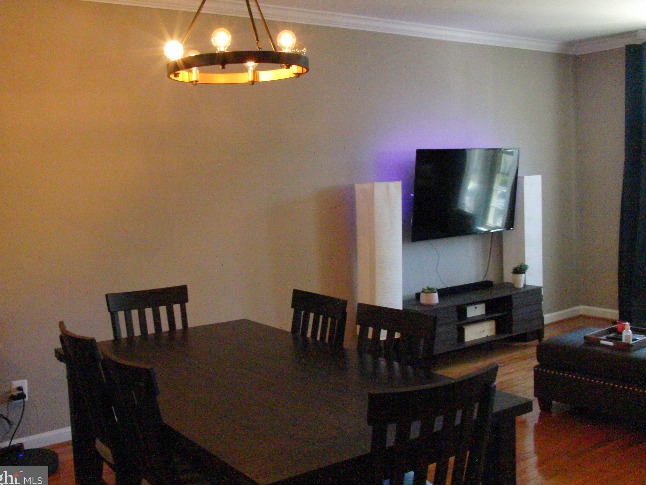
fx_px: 709
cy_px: 237
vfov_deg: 37.7
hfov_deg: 49.0
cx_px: 306
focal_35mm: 38
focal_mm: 7.3
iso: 1600
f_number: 4.7
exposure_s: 1/60
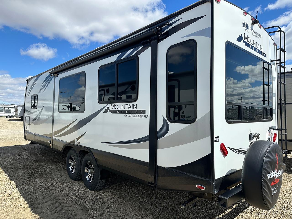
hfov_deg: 71.6
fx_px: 202
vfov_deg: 56.8
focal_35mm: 24
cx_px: 146
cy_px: 110
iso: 80
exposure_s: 1/4762
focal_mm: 6.86
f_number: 1.78
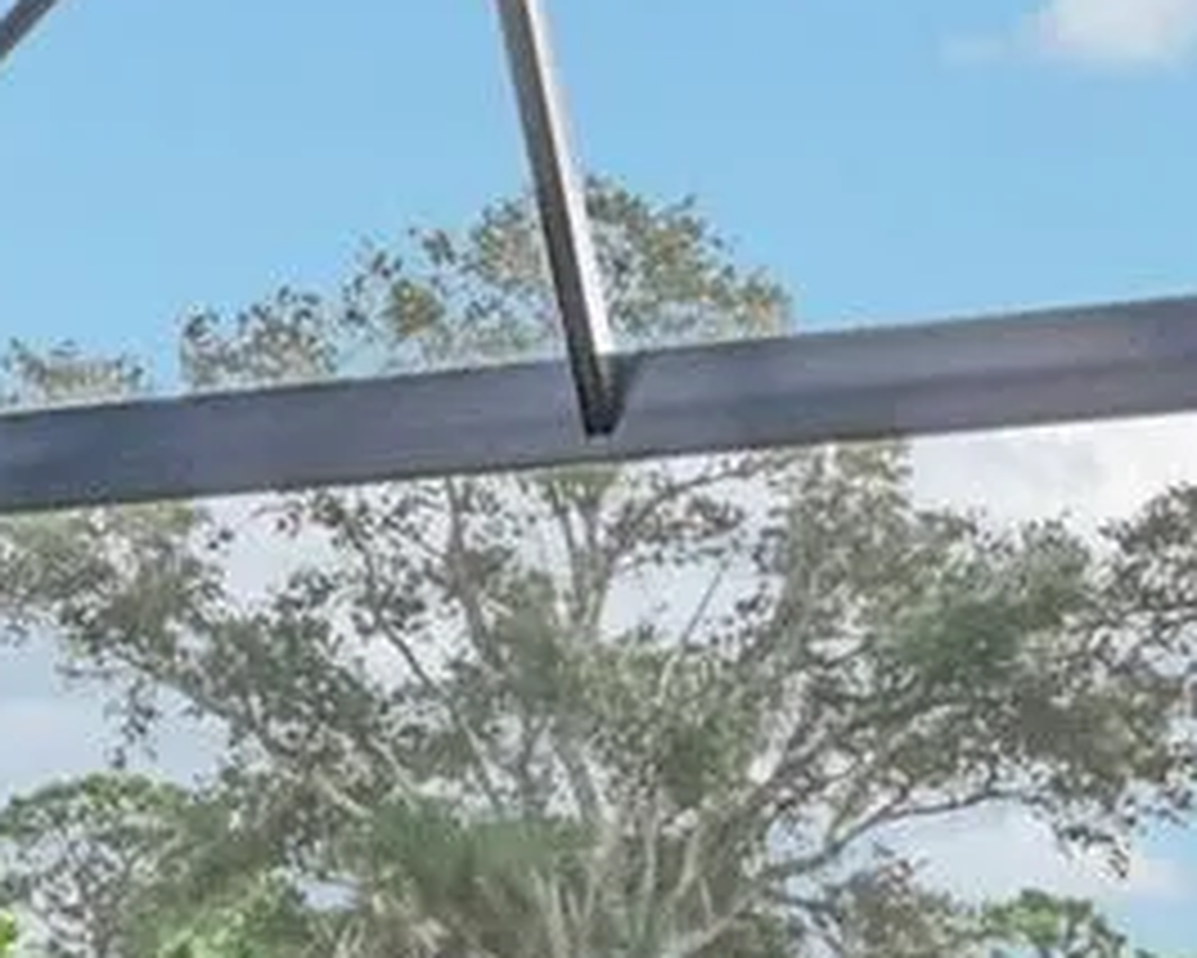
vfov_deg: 18.5
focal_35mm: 79
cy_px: 1115
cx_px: 158
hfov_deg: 23.6
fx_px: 2800
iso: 400
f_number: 8
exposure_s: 1/500
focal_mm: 14
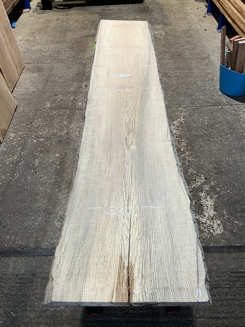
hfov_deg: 48.2
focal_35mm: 29
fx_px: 274
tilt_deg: -47.5
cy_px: 164
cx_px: 122
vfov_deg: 61.7
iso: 64
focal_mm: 3
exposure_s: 1/50
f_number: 1.8
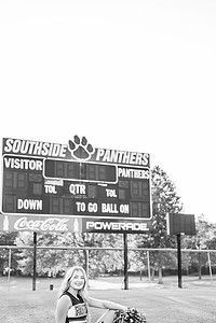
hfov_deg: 36.9
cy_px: 214
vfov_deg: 52.2
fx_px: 324
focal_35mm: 36
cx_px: 102
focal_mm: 24
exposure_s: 1/500
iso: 125
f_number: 2
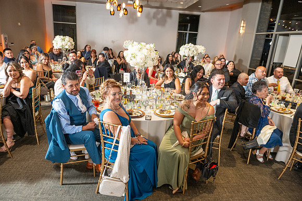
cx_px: 151
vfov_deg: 53.2
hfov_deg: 73.7
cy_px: 100
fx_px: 201
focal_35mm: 24
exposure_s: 1/160
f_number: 3.5
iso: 800
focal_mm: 24
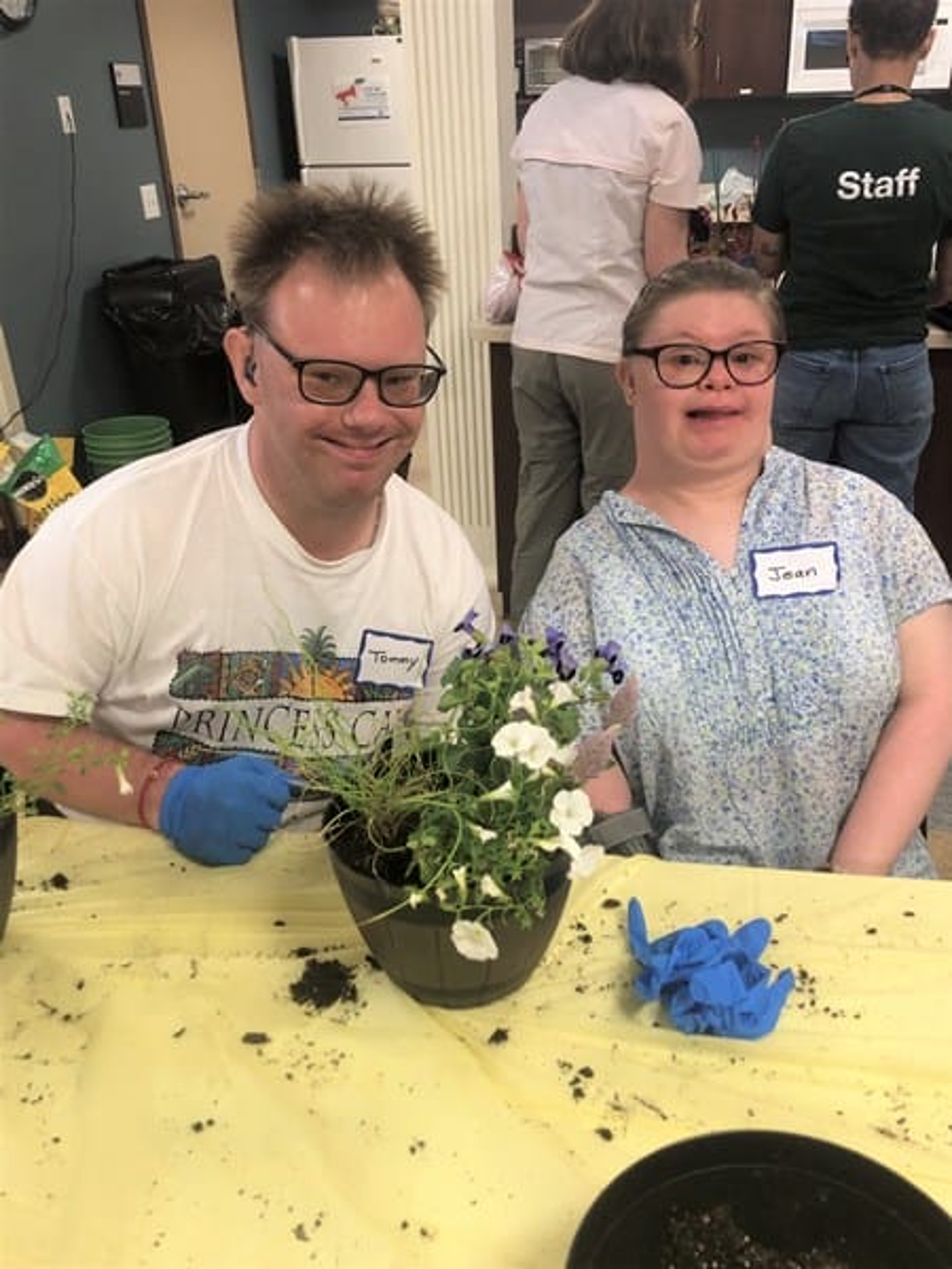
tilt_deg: -27.4
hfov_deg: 49.7
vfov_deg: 63.4
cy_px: 634
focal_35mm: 28
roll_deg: +0.7
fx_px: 1027
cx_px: 476
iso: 40
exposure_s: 1/20
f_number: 1.8
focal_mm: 4
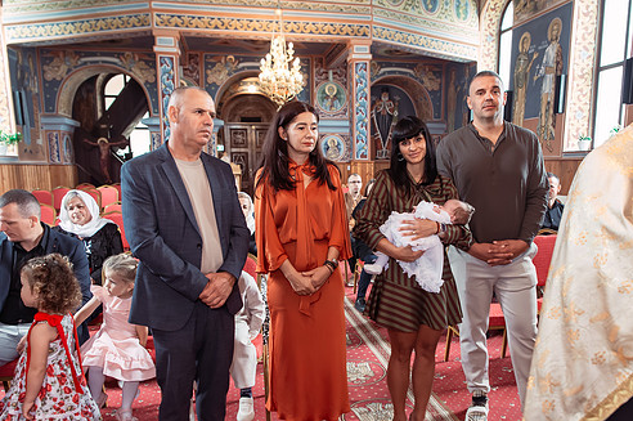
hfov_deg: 61.8
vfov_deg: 43.5
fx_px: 527
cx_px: 353
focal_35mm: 30
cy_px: 228
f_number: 3.5
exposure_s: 1/250
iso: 2500
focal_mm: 24
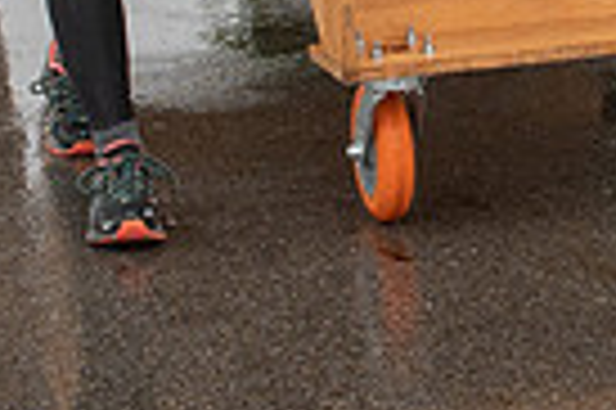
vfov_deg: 5.8
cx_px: 730
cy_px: -397
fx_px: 3948
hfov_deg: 8.8
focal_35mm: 231
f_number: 7.1
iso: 400
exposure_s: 1/200
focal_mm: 26
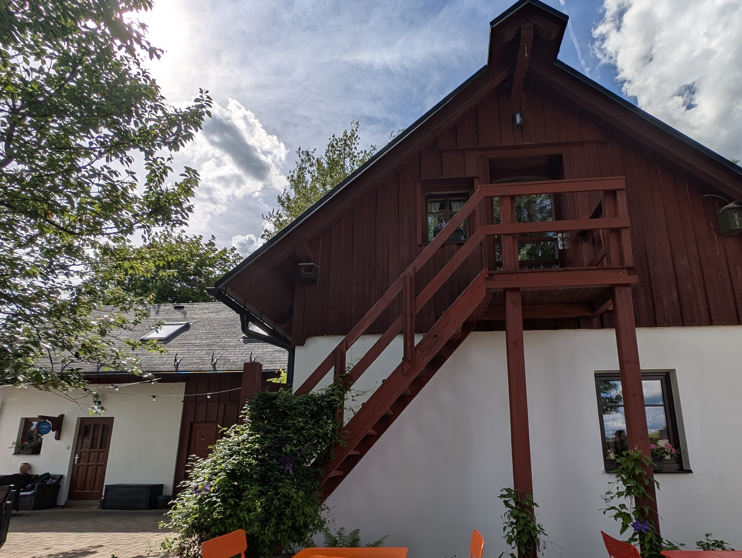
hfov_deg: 90.6
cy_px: 369
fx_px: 365
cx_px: 410
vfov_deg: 72.7
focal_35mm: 17
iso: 33
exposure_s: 1/4016
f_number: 1.95
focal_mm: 2.23
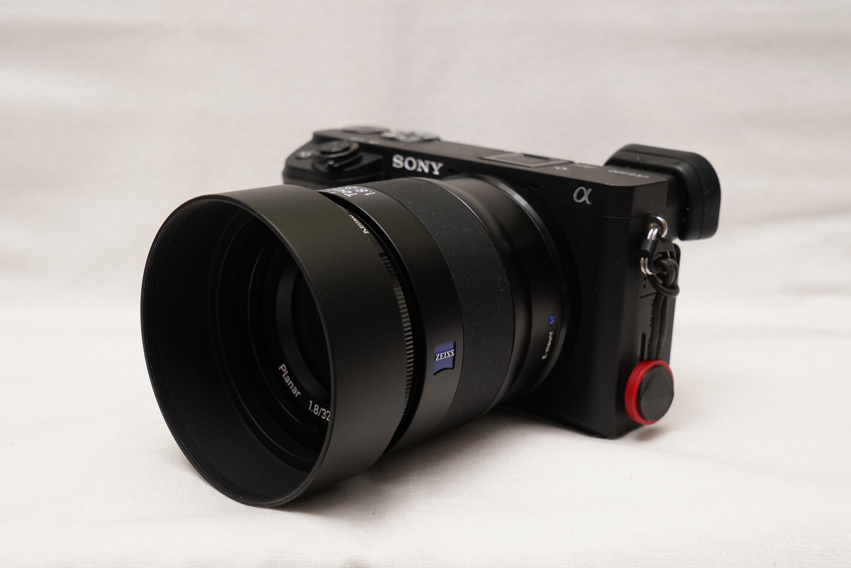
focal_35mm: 46
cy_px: 284
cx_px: 426
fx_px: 1087
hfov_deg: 42.7
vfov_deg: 29.2
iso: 800
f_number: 8
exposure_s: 1/60
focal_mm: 31
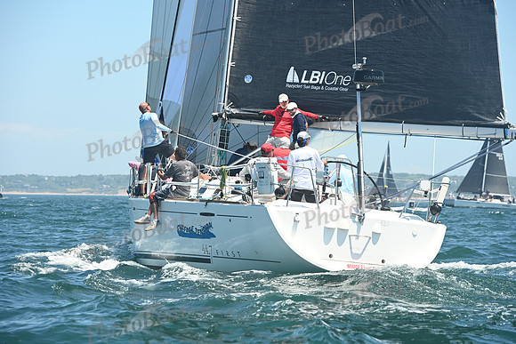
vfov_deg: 8.9
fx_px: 2222
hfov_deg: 13.2
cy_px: 172
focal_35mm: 155
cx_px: 258
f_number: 6.3
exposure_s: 1/1000
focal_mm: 155
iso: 320
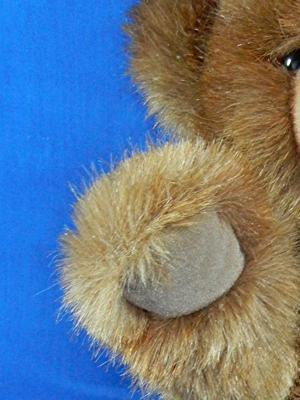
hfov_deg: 13.2
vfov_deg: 17.4
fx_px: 1271
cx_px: 343
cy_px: 416
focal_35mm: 110
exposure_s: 1/30
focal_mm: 7.1
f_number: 3.7
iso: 326
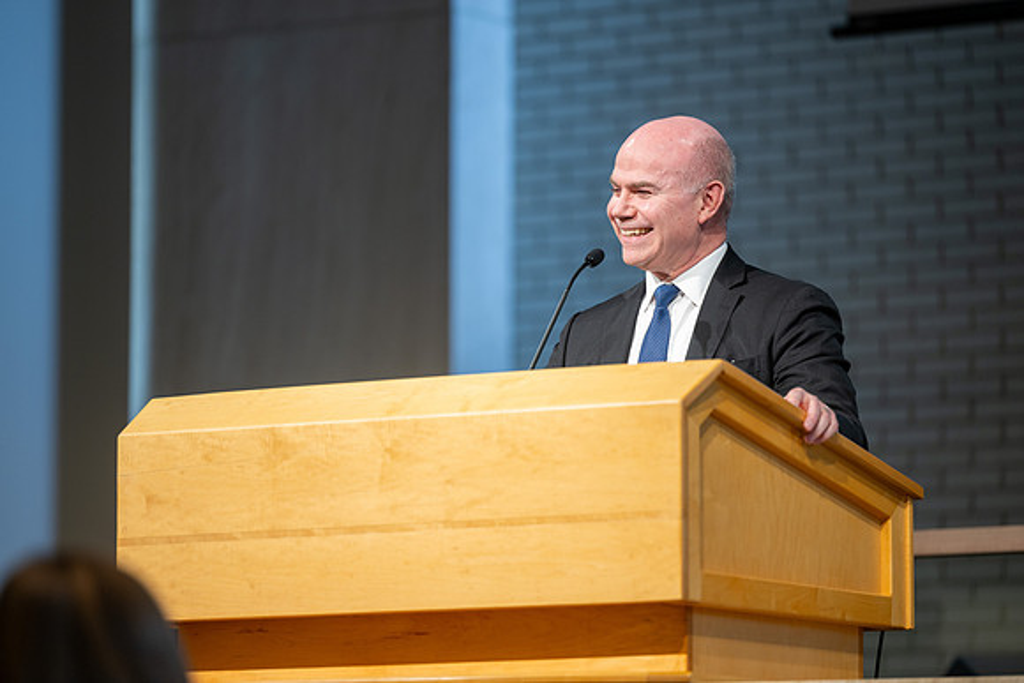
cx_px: 512
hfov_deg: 10.3
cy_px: 342
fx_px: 5690
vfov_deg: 6.9
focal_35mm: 200
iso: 400
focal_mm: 200
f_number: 2.8
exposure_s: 1/125
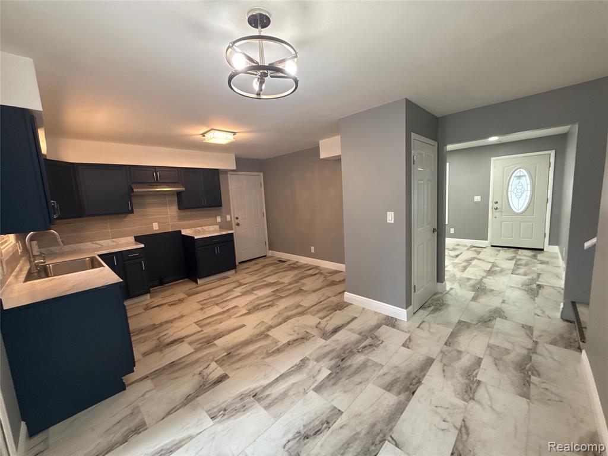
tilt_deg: -6.1
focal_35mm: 14
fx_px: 246
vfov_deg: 85.7
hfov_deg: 102.1
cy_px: 228
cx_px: 304
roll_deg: +3.1
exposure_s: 1/60
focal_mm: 2.22
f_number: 2.2
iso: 200
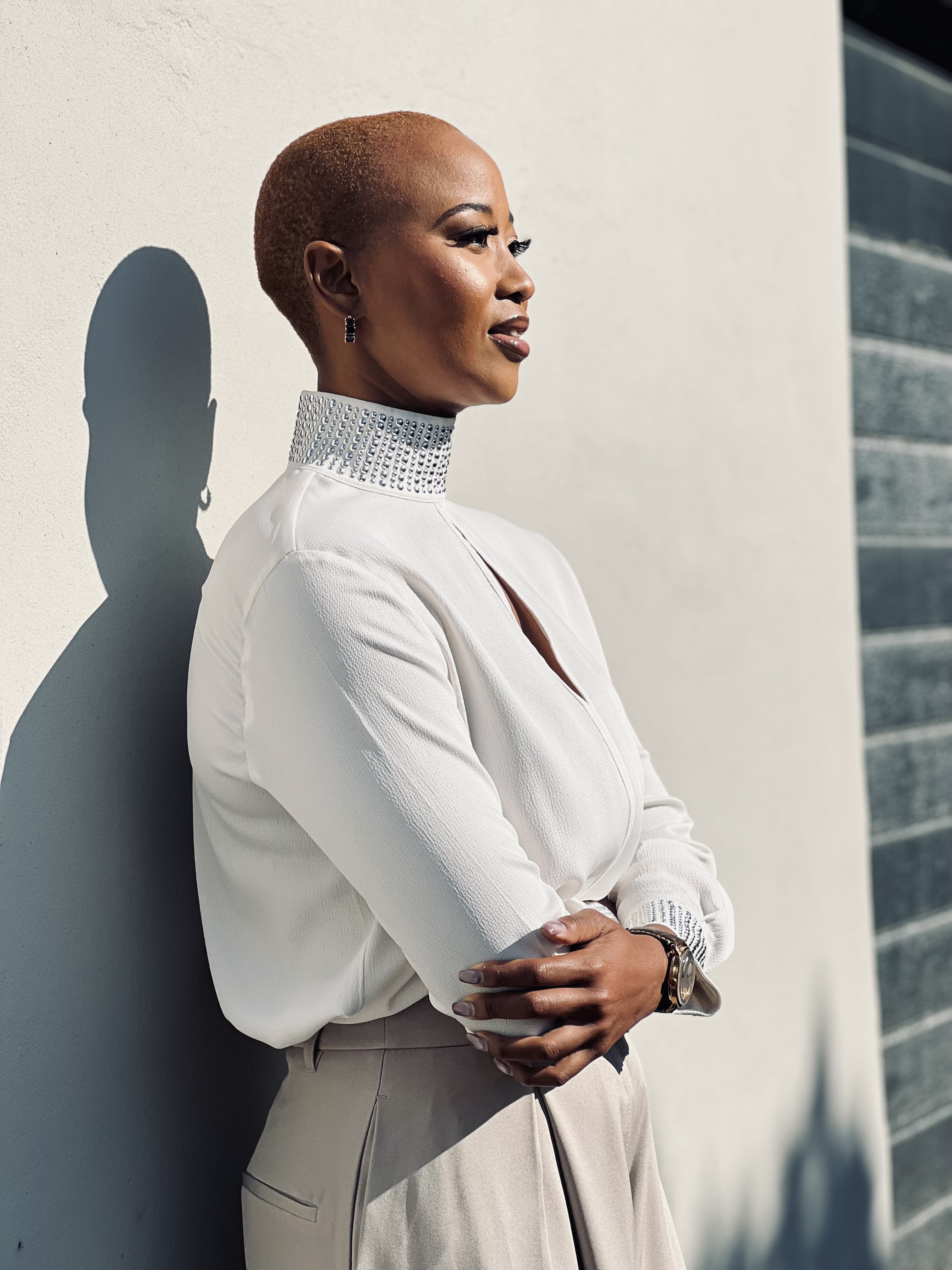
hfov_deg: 19.1
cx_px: 476
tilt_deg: +1.0
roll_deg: +3.8
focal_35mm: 77
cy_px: 635
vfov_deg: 25.3
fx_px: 2824
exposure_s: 1/1277
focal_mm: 9
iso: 32
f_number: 2.8
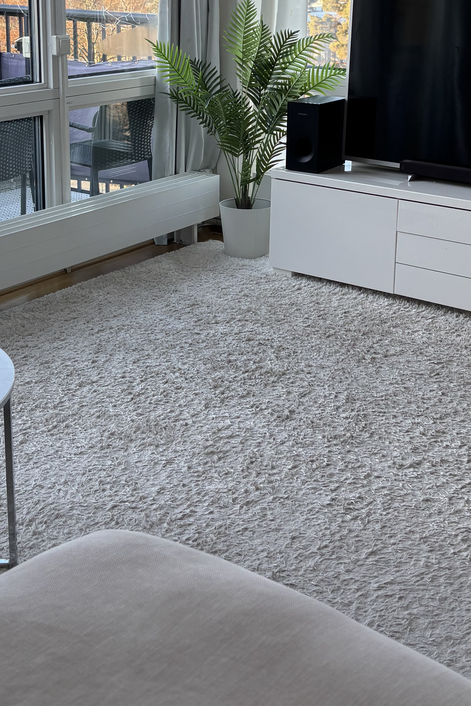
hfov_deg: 25.9
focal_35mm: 52
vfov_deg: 36.9
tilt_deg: -11.1
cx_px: 289
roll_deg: -1.6
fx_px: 1020
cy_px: 147
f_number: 1.6
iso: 40
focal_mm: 5.96
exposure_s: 1/121
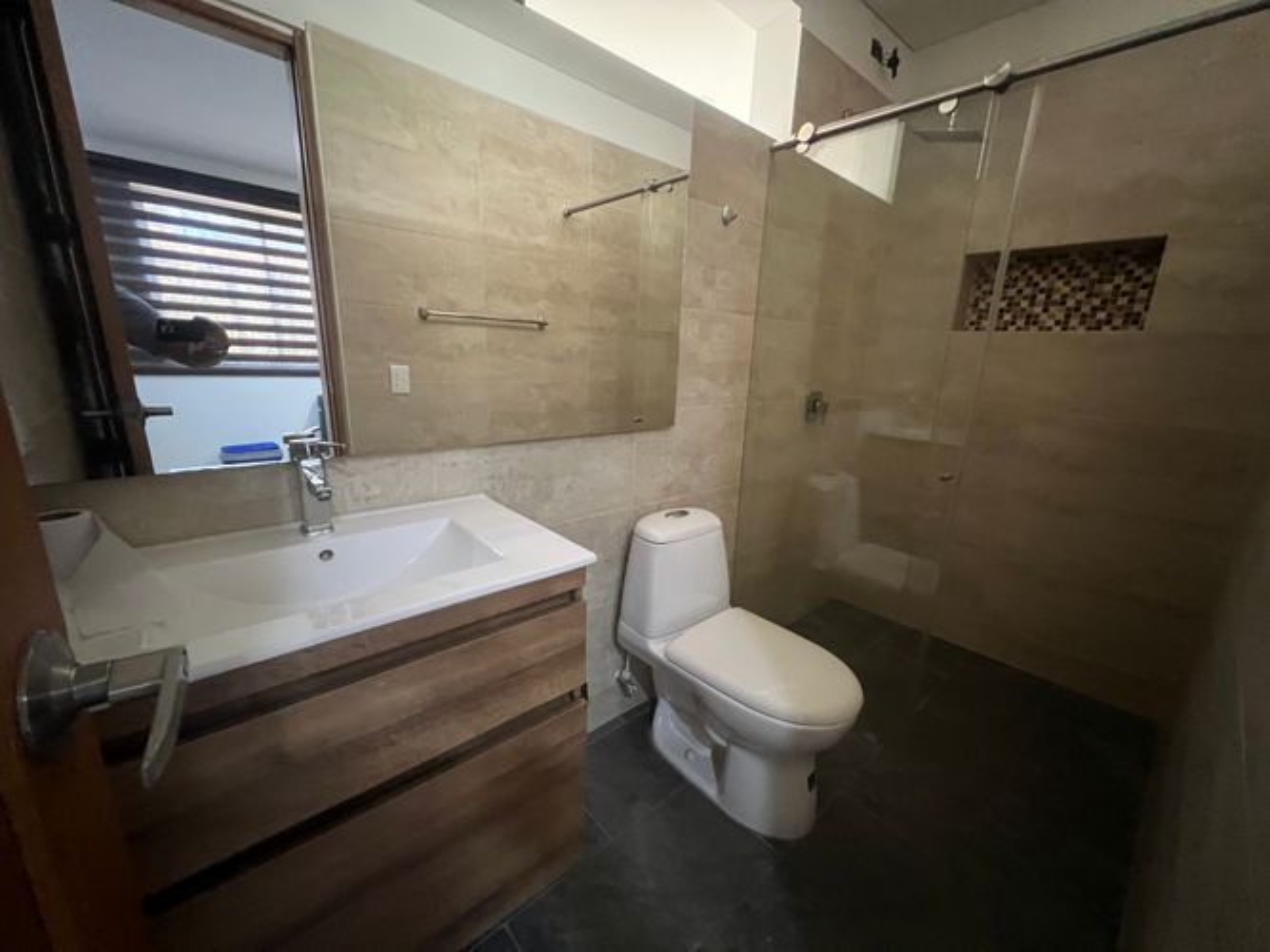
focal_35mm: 13
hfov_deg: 106.2
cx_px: 635
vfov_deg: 89.9
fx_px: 477
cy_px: 476
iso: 1000
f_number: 1.8
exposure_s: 1/30
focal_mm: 1.57
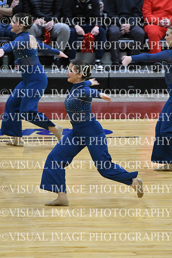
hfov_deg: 4.6
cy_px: 129
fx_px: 2149
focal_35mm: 300
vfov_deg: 6.9
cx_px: 86
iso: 4000
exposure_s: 1/400
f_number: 3.5
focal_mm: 200
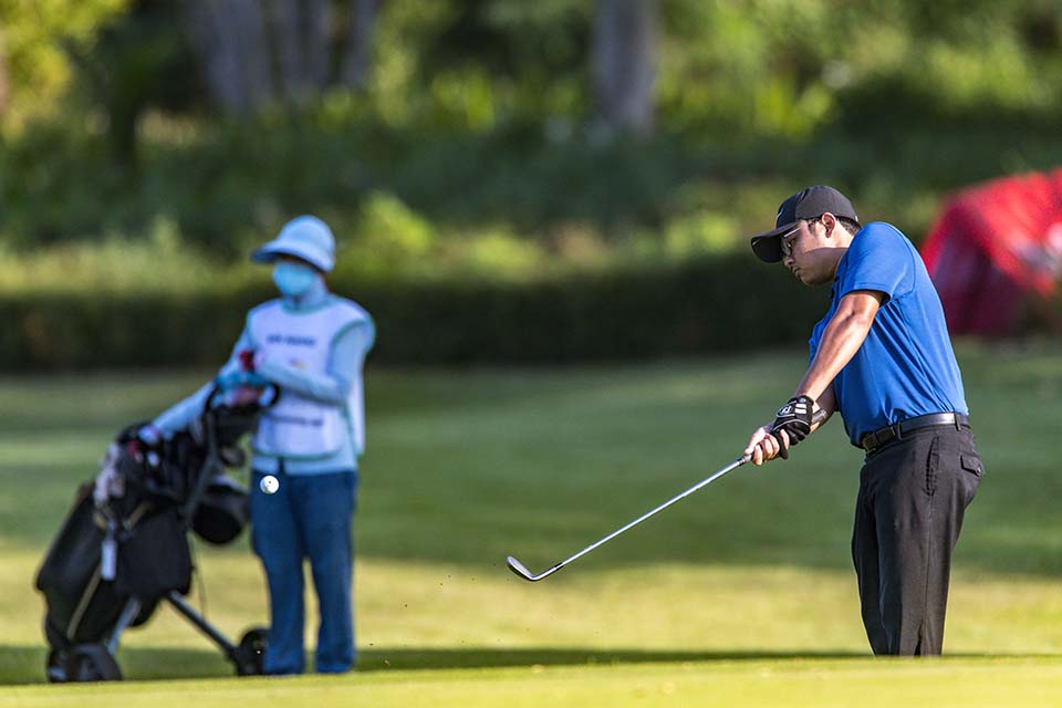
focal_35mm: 650
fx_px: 19174
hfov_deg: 3.2
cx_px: 531
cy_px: 354
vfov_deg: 2.1
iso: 800
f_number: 5.6
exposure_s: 1/3200
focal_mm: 650
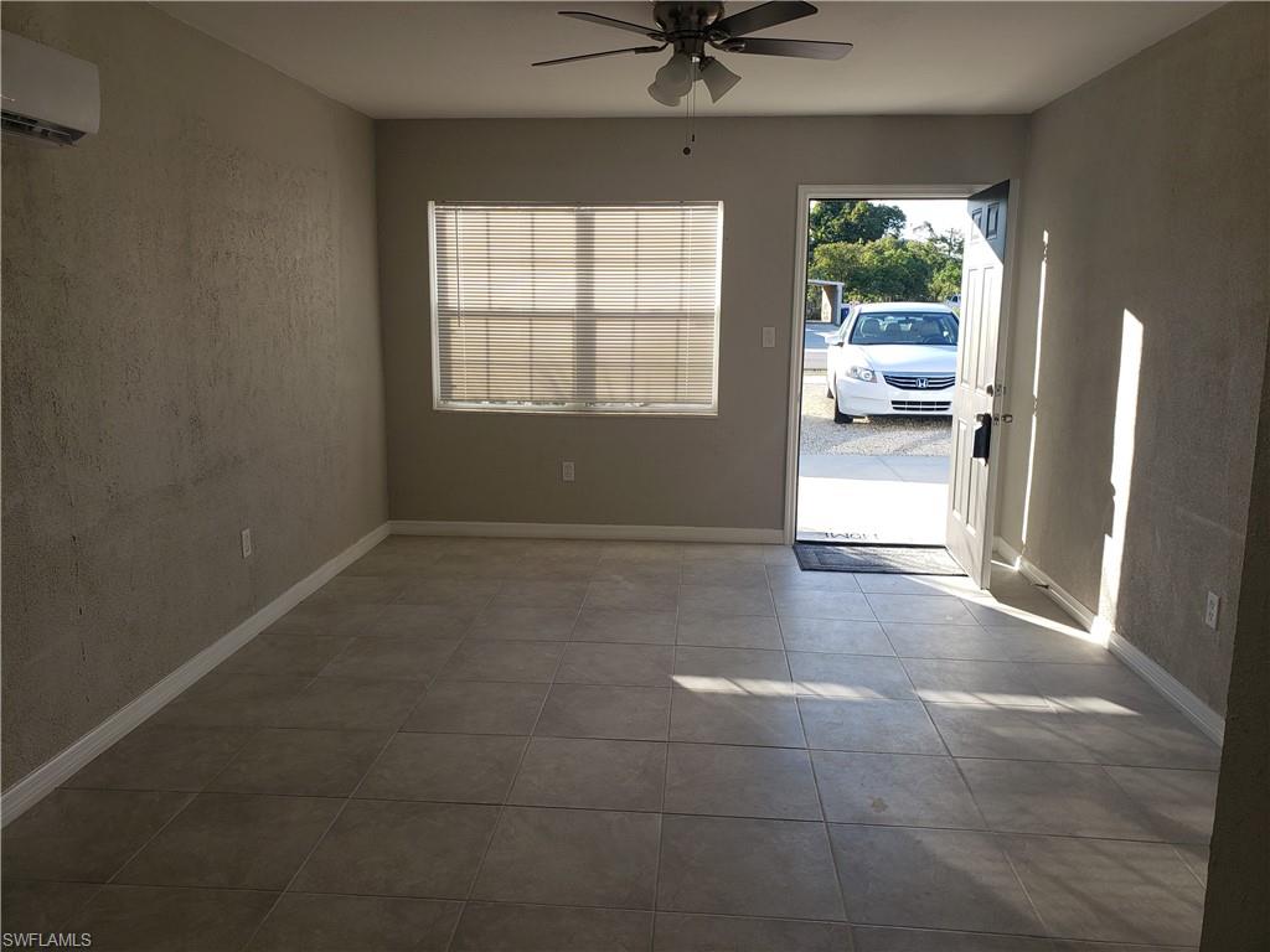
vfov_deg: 53.1
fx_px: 954
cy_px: 476
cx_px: 635
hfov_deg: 67.3
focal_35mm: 26
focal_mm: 4.3
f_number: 2.4
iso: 50
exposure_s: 1/265
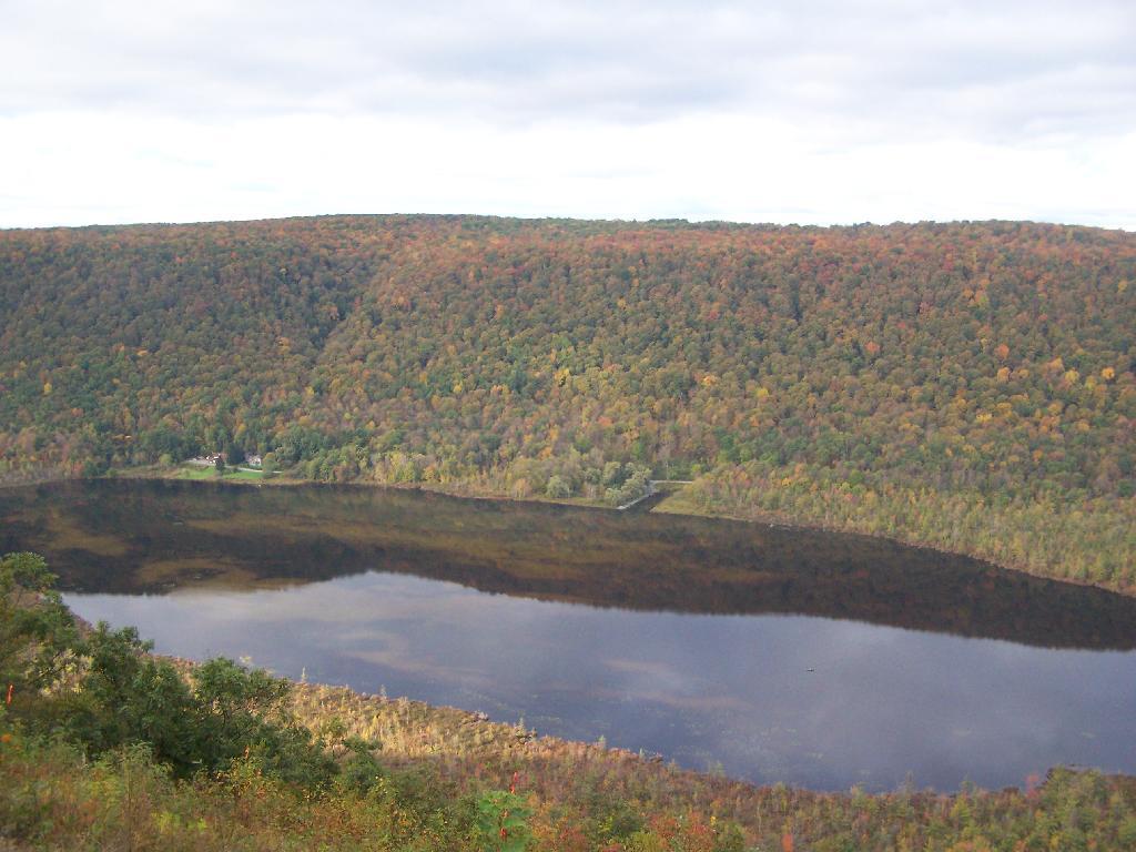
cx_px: 568
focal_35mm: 38
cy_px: 426
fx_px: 1247
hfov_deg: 49.0
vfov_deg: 37.7
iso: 200
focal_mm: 6.3
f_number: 2.8
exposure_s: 1/400
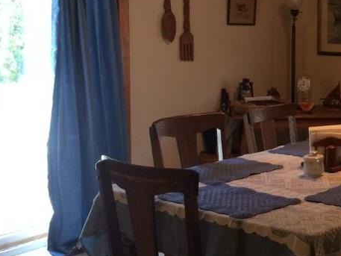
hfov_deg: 27.9
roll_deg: -0.6
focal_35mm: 65
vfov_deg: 22.5
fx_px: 640
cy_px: 75
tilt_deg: -6.3
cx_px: 350
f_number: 2.2
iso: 50
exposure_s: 1/30
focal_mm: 4.15
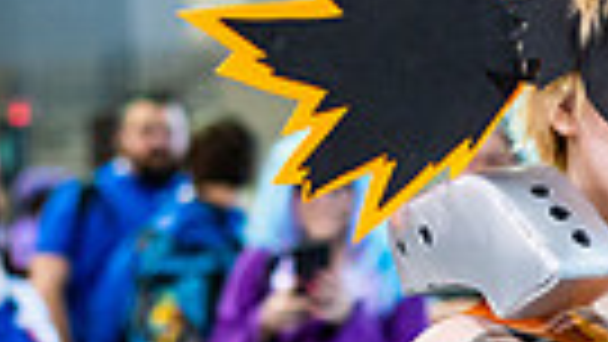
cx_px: 567
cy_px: 504
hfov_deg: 9.5
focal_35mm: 225
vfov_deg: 5.4
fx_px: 3628
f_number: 2.5
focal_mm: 50
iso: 2000
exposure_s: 1/320
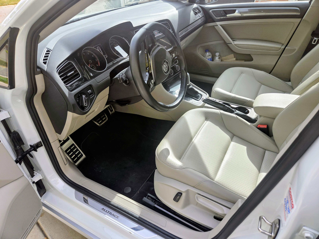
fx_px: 212
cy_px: 120
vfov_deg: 58.9
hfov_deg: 73.9
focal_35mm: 23
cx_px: 160
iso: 80
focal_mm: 5.4
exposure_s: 1/1013
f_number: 1.8
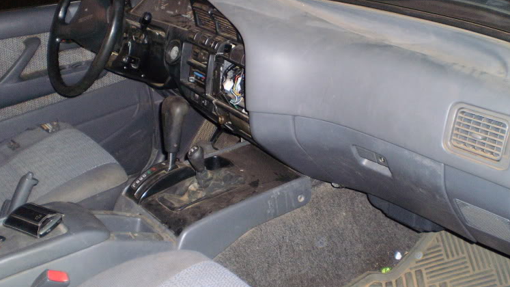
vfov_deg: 28.3
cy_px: 124
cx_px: 268
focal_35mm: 42
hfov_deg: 48.3
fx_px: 568
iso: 320
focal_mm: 6.3
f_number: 3.1
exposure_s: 1/30
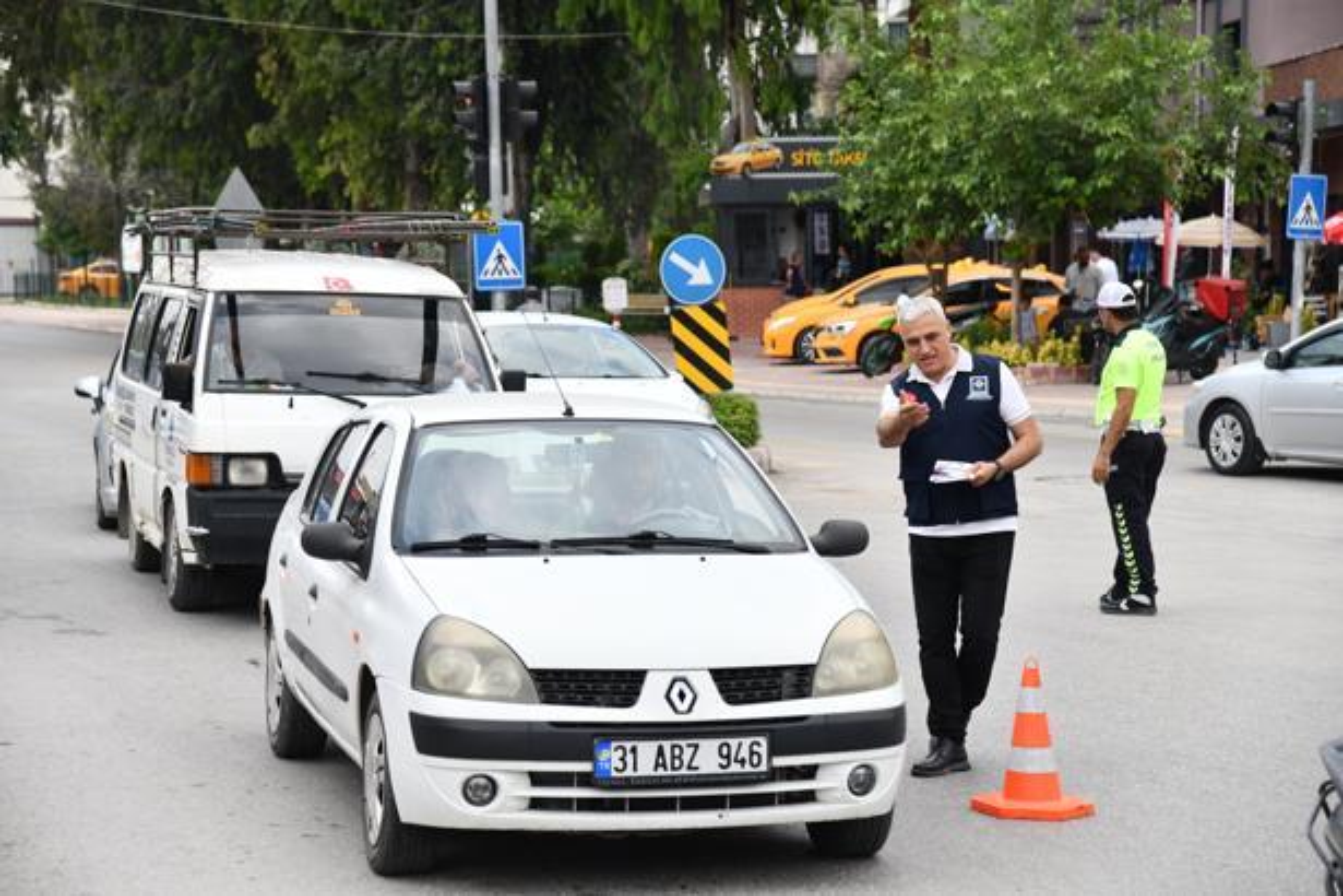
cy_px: 448
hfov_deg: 22.1
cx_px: 672
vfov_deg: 14.9
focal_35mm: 92
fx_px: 3432
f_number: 5
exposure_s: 1/3200
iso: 1250
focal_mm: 92
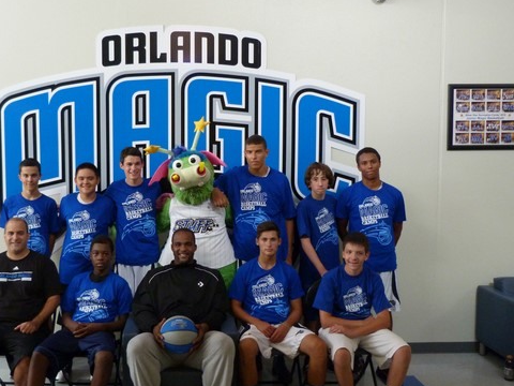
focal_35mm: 36
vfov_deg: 39.7
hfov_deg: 51.0
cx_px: 206
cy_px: 201
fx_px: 535
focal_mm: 4.8
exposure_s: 1/60
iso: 320
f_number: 2.8
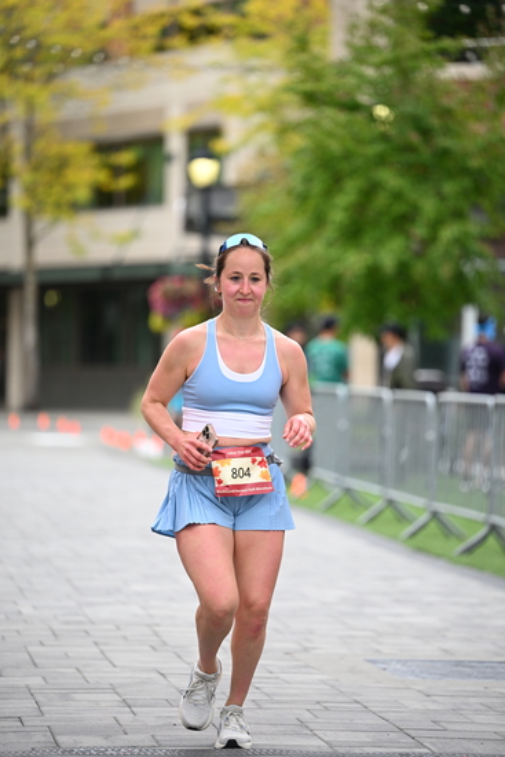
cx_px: 252
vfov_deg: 12.8
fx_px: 3364
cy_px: 378
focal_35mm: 160
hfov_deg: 8.6
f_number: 2.8
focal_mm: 160
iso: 640
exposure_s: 1/2000
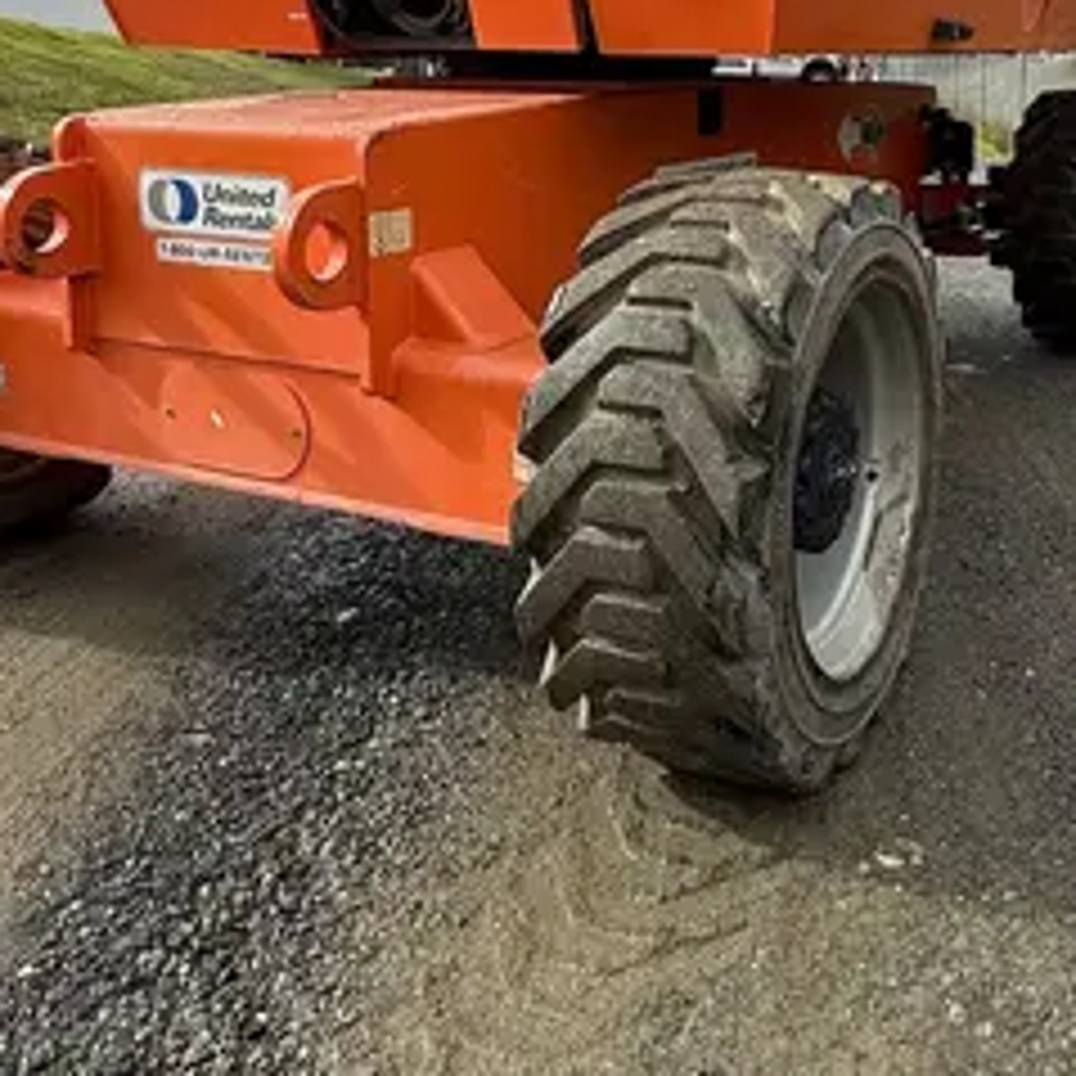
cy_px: 205
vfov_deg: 41.8
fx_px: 1336
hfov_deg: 43.0
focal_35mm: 38
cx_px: 747
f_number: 2.2
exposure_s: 1/1125
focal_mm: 2.22
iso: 64
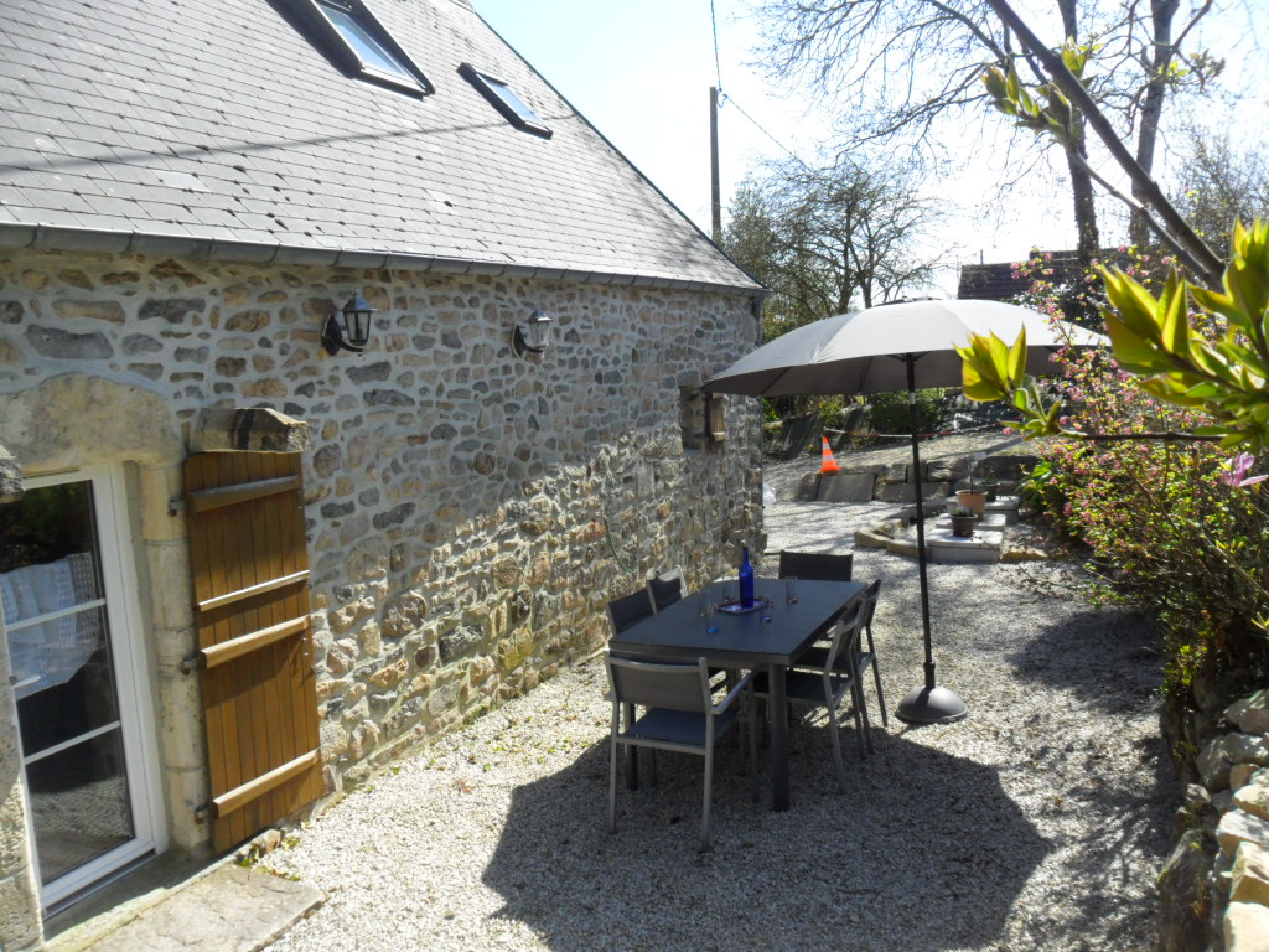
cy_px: 476
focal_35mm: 27
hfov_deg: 65.3
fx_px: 990
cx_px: 634
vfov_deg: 51.4
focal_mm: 4.9
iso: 100
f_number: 3.5
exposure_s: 1/750
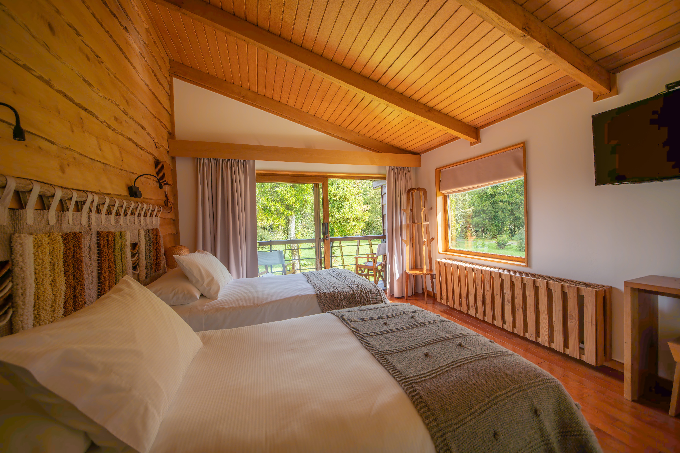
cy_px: 226
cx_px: 340
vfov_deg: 90.0
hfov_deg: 112.6
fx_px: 227
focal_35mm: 12
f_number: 4.5
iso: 100
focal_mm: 12
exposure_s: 1/250
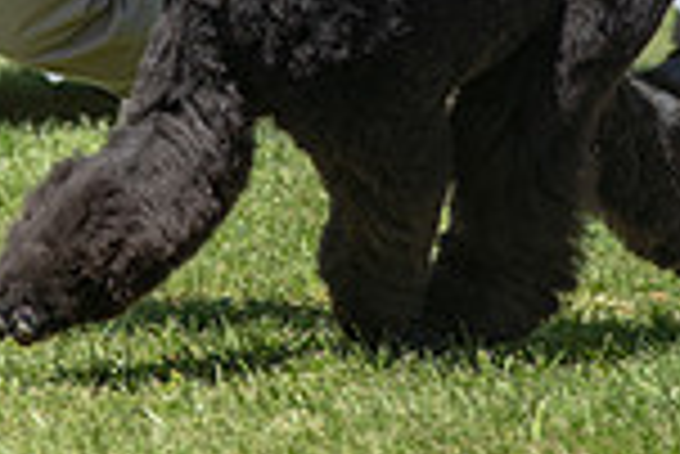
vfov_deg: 2.0
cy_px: -254
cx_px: 297
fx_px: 13083
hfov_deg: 3.0
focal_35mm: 692
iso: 100
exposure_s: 1/400
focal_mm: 180
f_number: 5
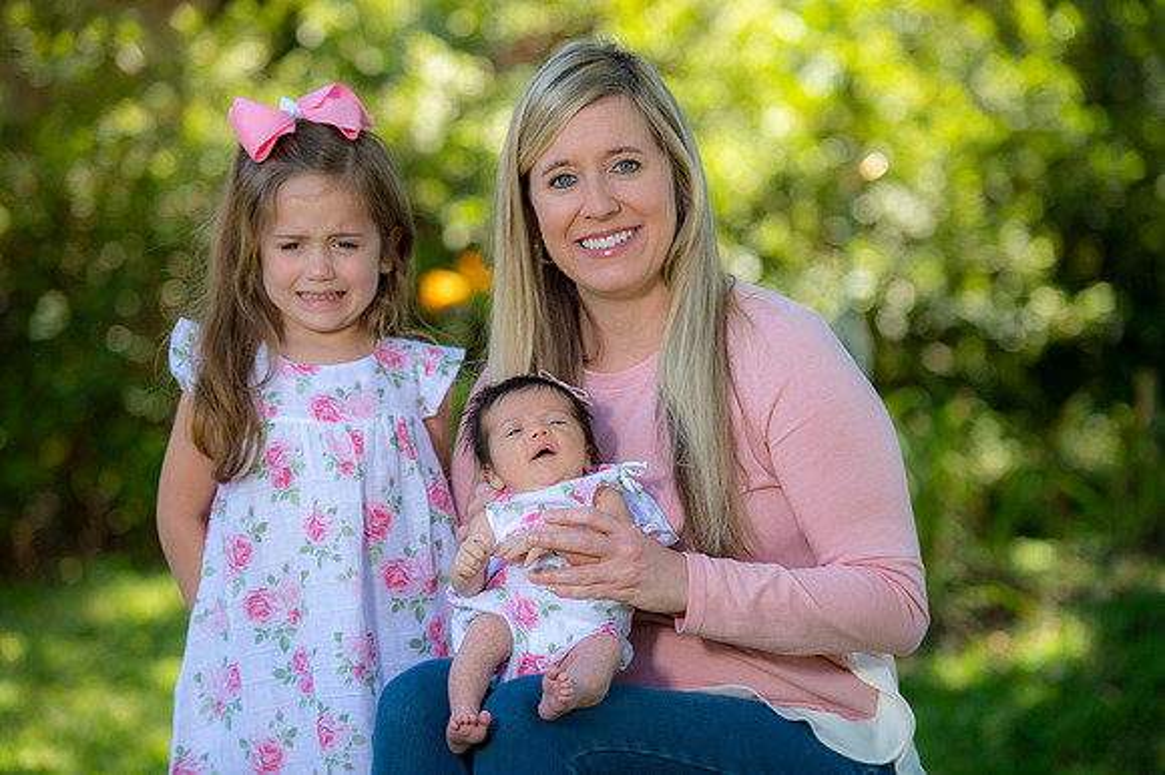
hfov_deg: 16.4
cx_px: 582
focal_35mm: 125
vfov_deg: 11.0
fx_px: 4043
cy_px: 388
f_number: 2.8
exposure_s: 1/250
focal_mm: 125
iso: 100
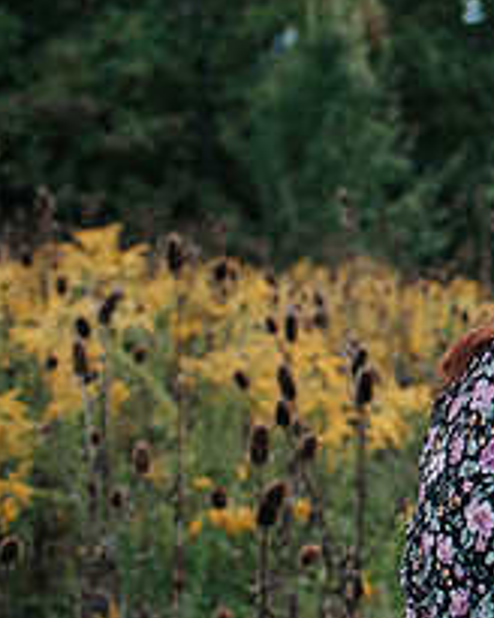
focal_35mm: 93
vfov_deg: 20.5
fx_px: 1700
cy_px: 188
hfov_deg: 14.8
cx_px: 834
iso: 1000
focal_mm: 35
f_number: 3.2
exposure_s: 1/1250
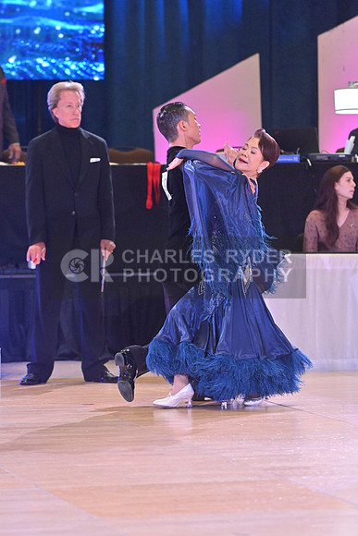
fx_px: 2609
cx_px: 179
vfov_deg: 11.7
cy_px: 268
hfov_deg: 7.9
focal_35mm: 175
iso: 5000
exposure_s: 1/400
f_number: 5
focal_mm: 175
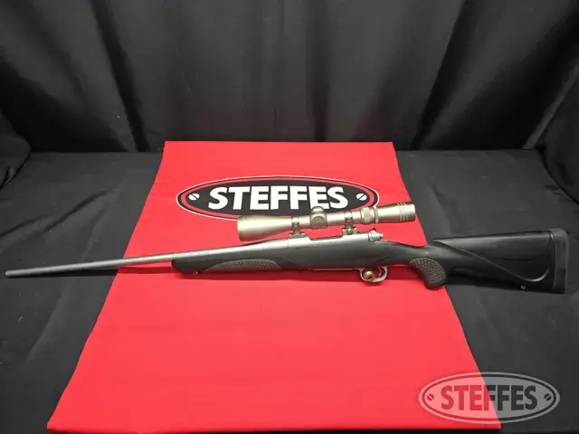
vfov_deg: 58.9
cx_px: 290
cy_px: 217
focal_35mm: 23
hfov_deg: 73.9
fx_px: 385
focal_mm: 6.3
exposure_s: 1/120
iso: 200
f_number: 1.7
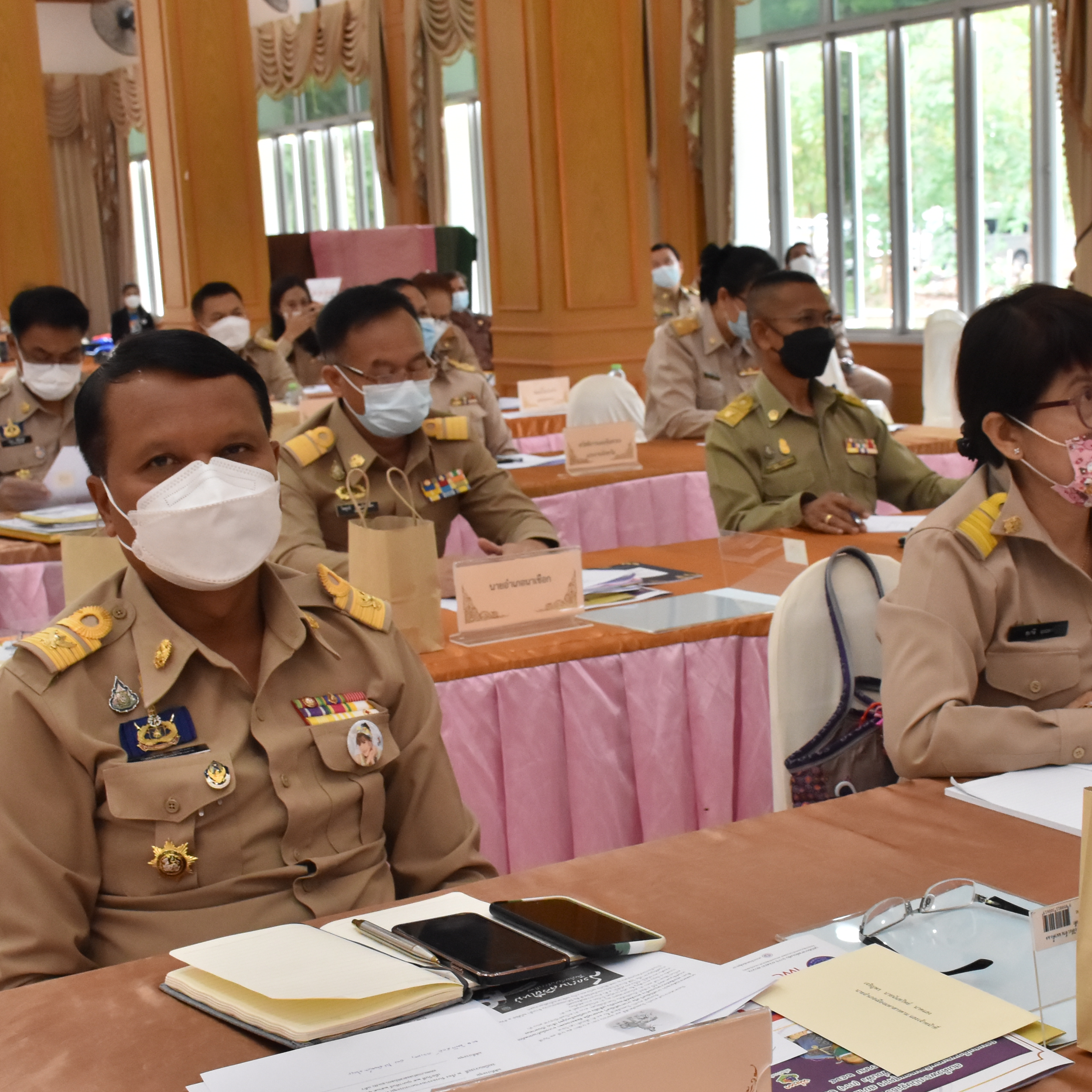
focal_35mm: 57
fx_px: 2028
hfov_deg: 30.0
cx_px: 696
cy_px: 664
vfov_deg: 30.0
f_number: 7.1
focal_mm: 23
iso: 1600
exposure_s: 1/200
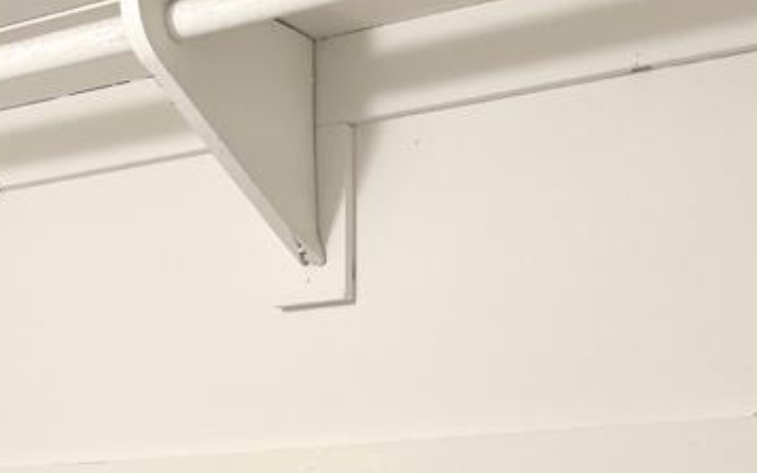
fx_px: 1630
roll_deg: +1.6
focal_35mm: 79
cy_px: 798
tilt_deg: -6.5
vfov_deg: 14.8
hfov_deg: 25.7
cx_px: 146
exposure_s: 1/60
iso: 64
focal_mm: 5.7
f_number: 1.5
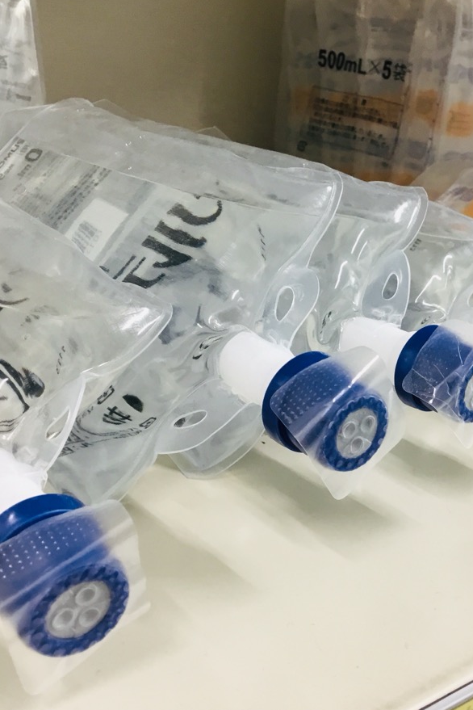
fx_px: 867
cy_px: 349
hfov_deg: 30.2
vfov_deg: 44.5
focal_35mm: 44
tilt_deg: -17.6
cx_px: 329
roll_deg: -7.5
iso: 50
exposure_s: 1/30
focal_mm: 3.3
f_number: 2.4
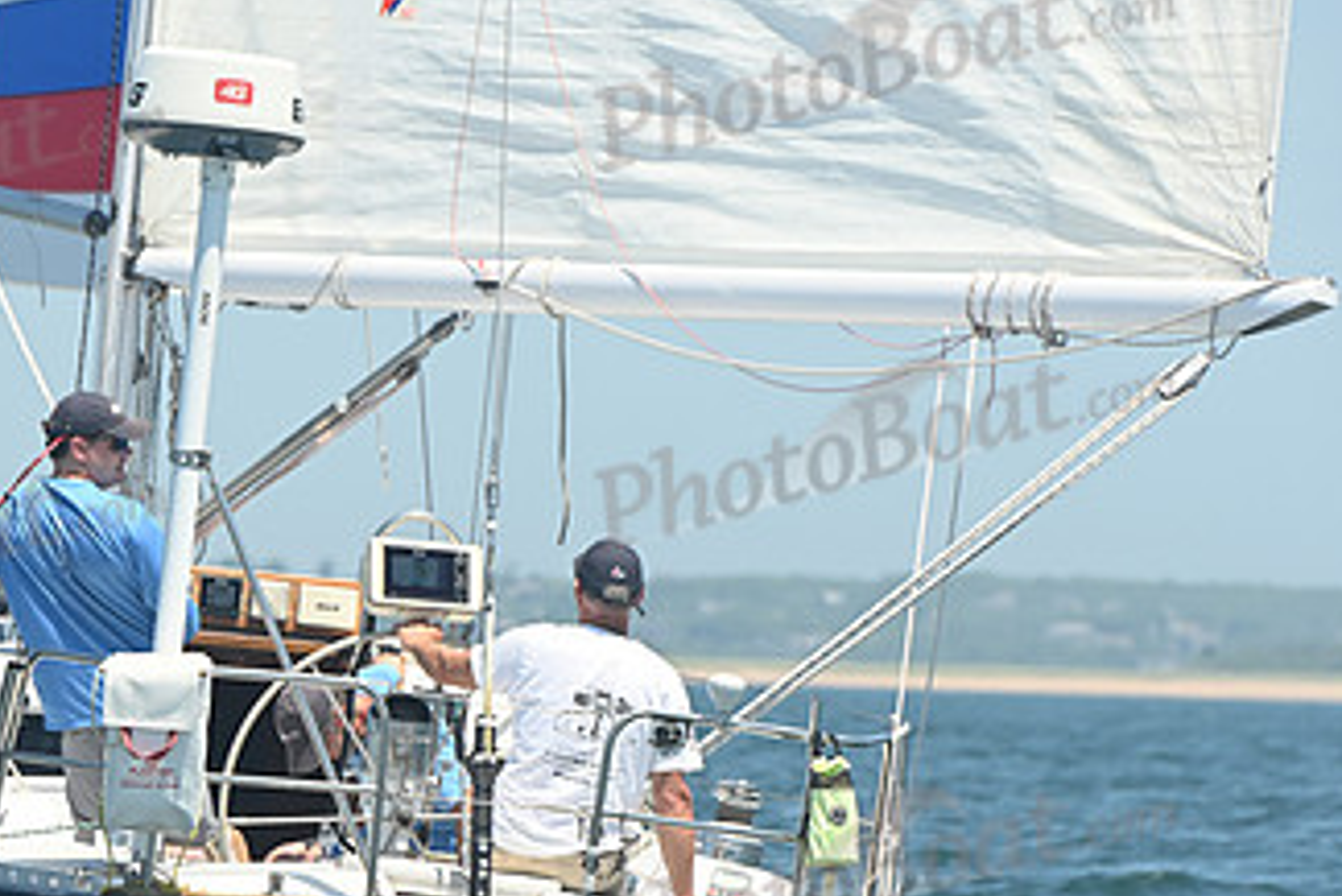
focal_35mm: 357
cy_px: 716
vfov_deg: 3.9
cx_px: 384
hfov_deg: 5.8
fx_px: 13313
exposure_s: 1/1000
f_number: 7.1
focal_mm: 200
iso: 320
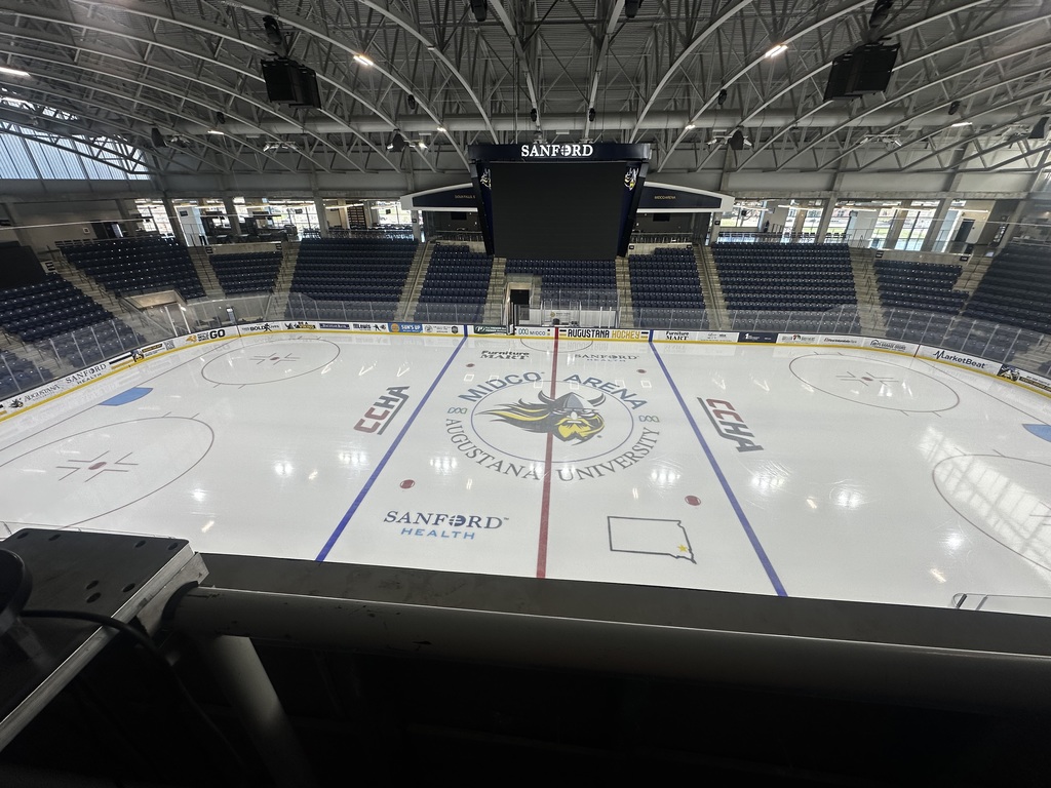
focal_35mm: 14
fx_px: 425
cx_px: 526
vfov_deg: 85.7
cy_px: 394
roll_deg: +0.2
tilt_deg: -26.3
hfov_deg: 102.1
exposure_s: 1/152
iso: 40
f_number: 2.2
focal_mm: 2.22
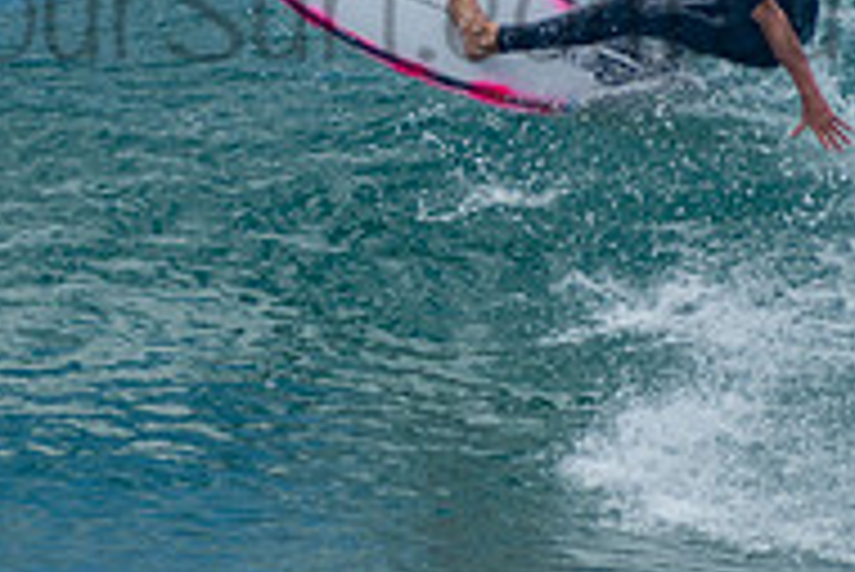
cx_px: 364
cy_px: -43
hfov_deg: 1.1
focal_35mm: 1827
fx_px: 43423
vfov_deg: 0.8
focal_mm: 400
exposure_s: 1/1250
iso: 280
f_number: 5.6
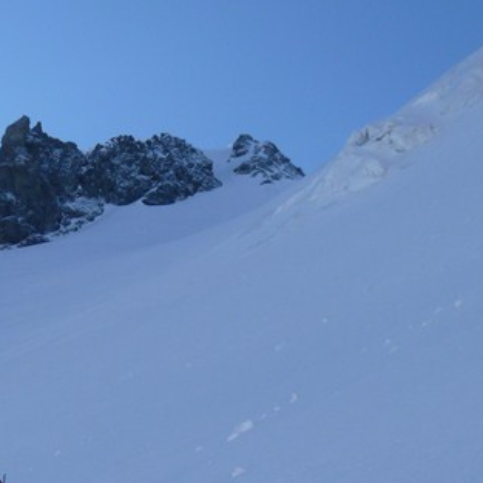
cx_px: 45
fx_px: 1247
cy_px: 427
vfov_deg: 21.5
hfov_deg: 21.4
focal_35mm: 79
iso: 80
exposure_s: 1/200
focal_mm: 6.3
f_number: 5.6
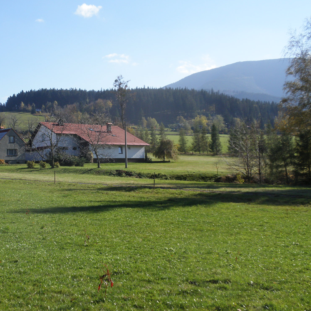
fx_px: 559
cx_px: 97
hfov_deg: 30.8
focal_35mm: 55
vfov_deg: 31.1
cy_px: 161
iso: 64
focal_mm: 8
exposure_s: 1/500
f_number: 4
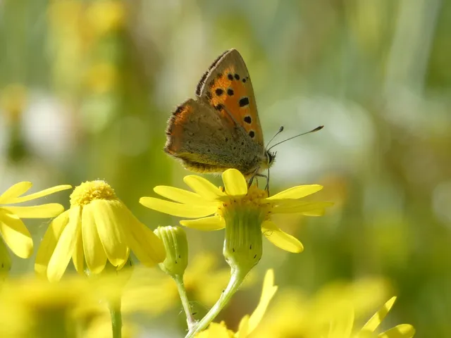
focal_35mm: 400
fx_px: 5211
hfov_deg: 5.0
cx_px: 226
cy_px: 169
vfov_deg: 3.7
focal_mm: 71.7
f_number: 5.6
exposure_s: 1/160
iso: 80
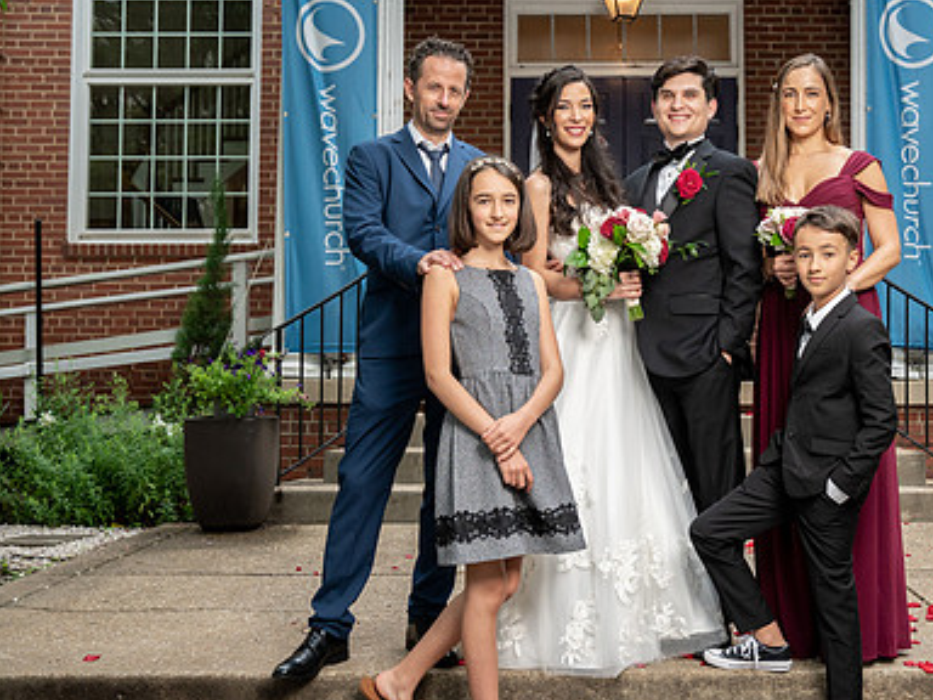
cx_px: 639
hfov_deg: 41.4
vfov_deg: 32.2
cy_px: 344
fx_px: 1213
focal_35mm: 45
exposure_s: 1/250
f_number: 5.6
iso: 1250
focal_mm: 31
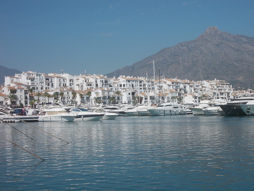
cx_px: 127
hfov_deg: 27.4
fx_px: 521
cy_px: 96
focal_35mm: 71
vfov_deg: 20.7
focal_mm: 10
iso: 80
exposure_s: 1/320
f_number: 8.6
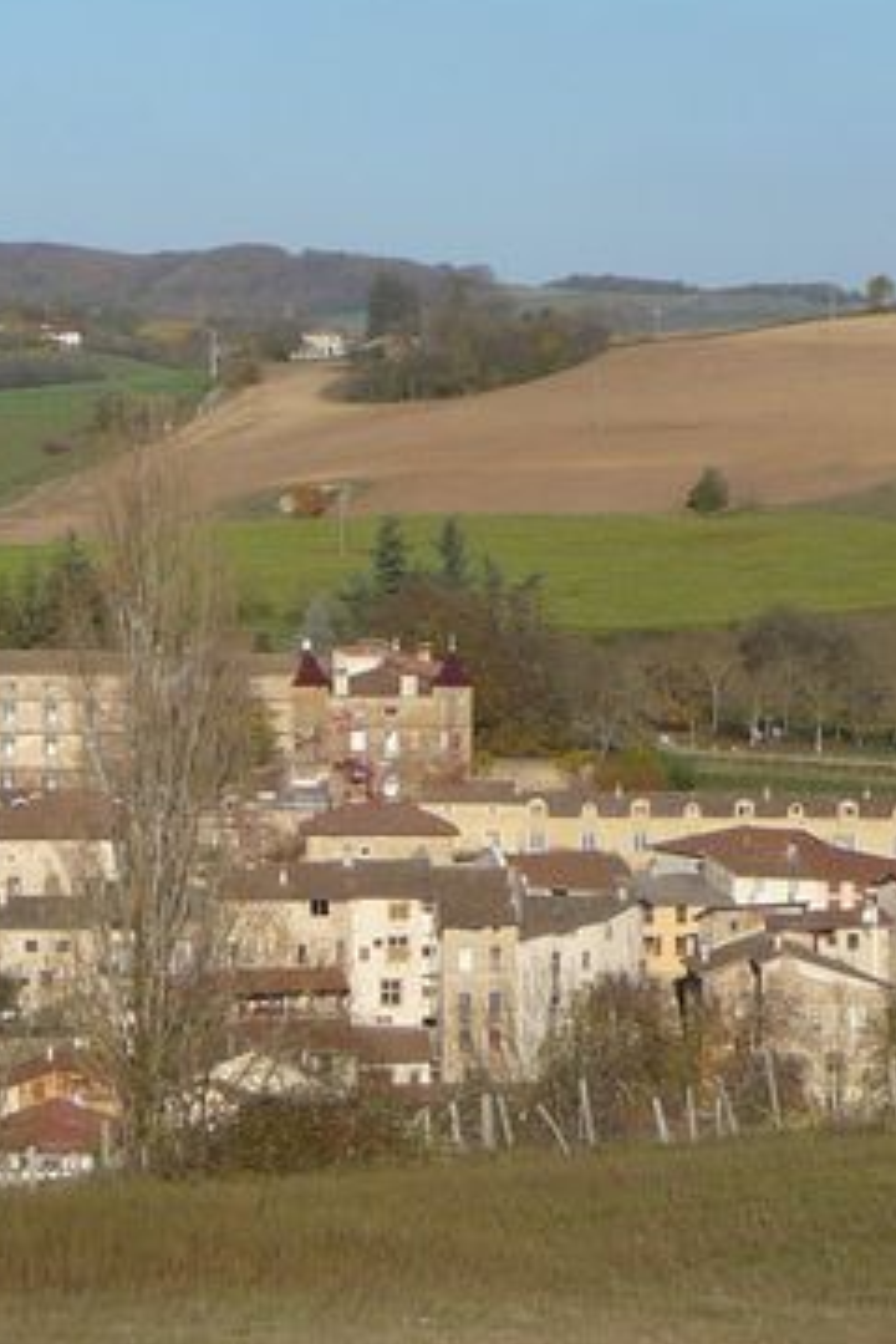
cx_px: -63
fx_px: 4144
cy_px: 635
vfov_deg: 18.4
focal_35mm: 111
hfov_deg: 12.2
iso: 100
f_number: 3.8
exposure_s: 1/1000
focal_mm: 6.3
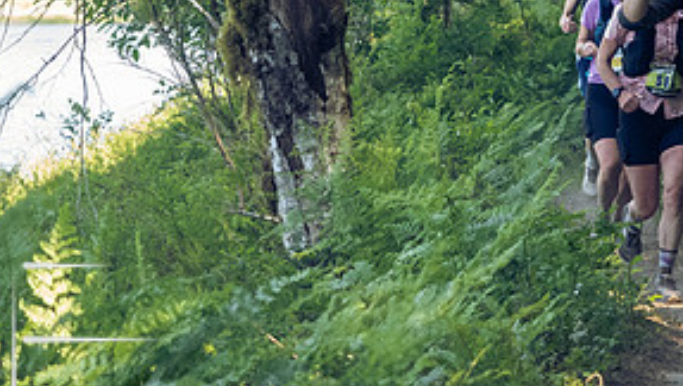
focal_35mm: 176
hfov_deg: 12.2
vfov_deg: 6.9
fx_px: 3190
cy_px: 4
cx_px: 581
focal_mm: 40
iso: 3200
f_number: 2.8
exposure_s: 1/1000
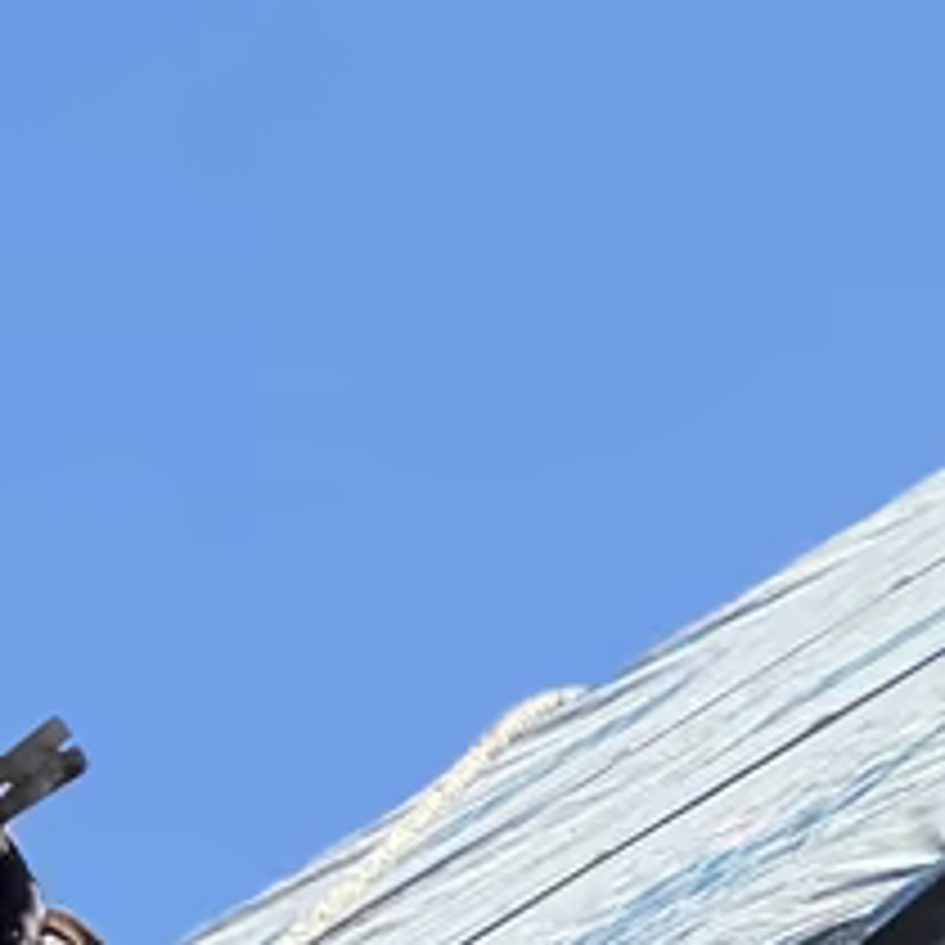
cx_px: -1062
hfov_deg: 2.9
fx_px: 18748
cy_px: 1764
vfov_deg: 2.9
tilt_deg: +18.5
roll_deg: +0.8
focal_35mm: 607
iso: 50
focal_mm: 16.89
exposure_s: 1/638
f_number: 2.8
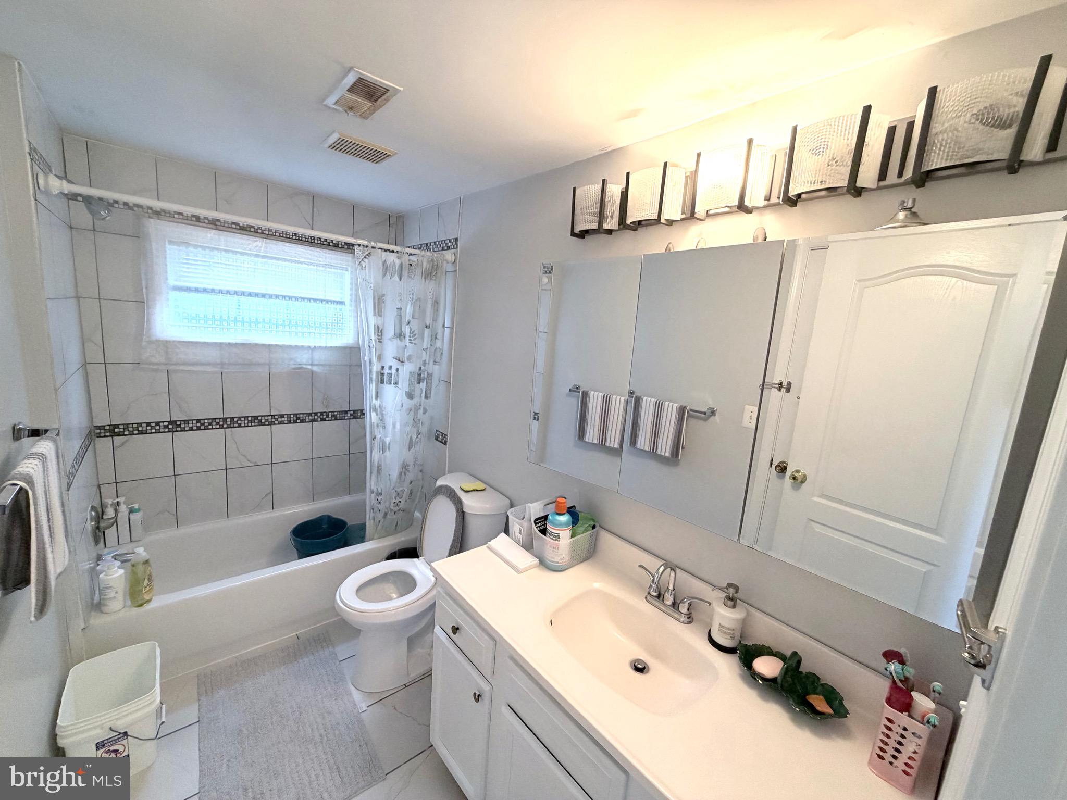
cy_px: 400
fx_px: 432
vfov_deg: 85.7
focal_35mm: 14
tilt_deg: -9.6
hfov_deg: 102.1
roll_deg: -4.4
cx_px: 534
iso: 200
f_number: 2.2
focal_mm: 2.22
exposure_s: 1/60
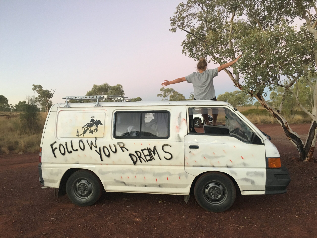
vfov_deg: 48.2
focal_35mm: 29
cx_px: 158
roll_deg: +1.9
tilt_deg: -0.7
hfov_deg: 61.7
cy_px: 119
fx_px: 266
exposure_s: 1/33
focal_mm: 4.15
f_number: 2.2
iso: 160
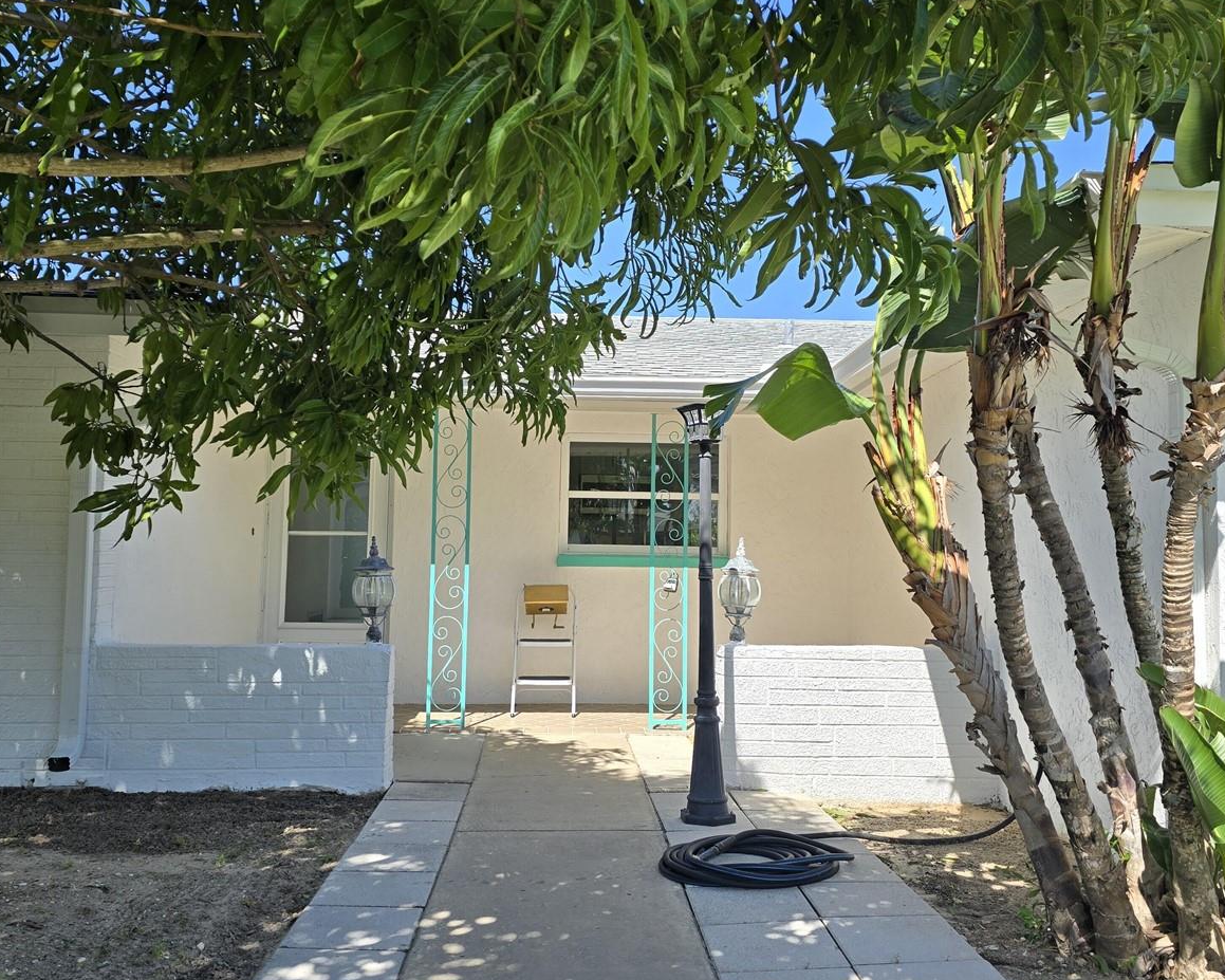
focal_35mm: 31
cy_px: 474
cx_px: 601
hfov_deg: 57.2
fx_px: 1124
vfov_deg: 47.1
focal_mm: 6.3
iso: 12
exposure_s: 1/647
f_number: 1.7
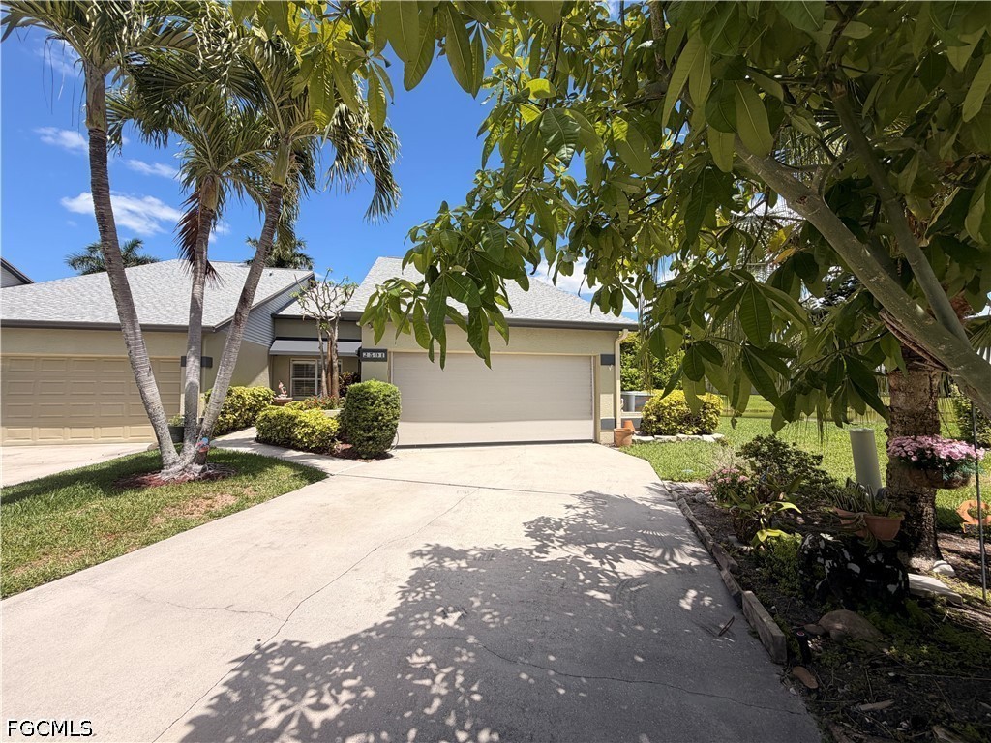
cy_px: 372
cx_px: 496
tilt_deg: +1.9
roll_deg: +0.3
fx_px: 401
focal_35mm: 14
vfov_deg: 85.7
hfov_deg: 102.1
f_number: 2.2
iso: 20
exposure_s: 1/888
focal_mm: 2.22
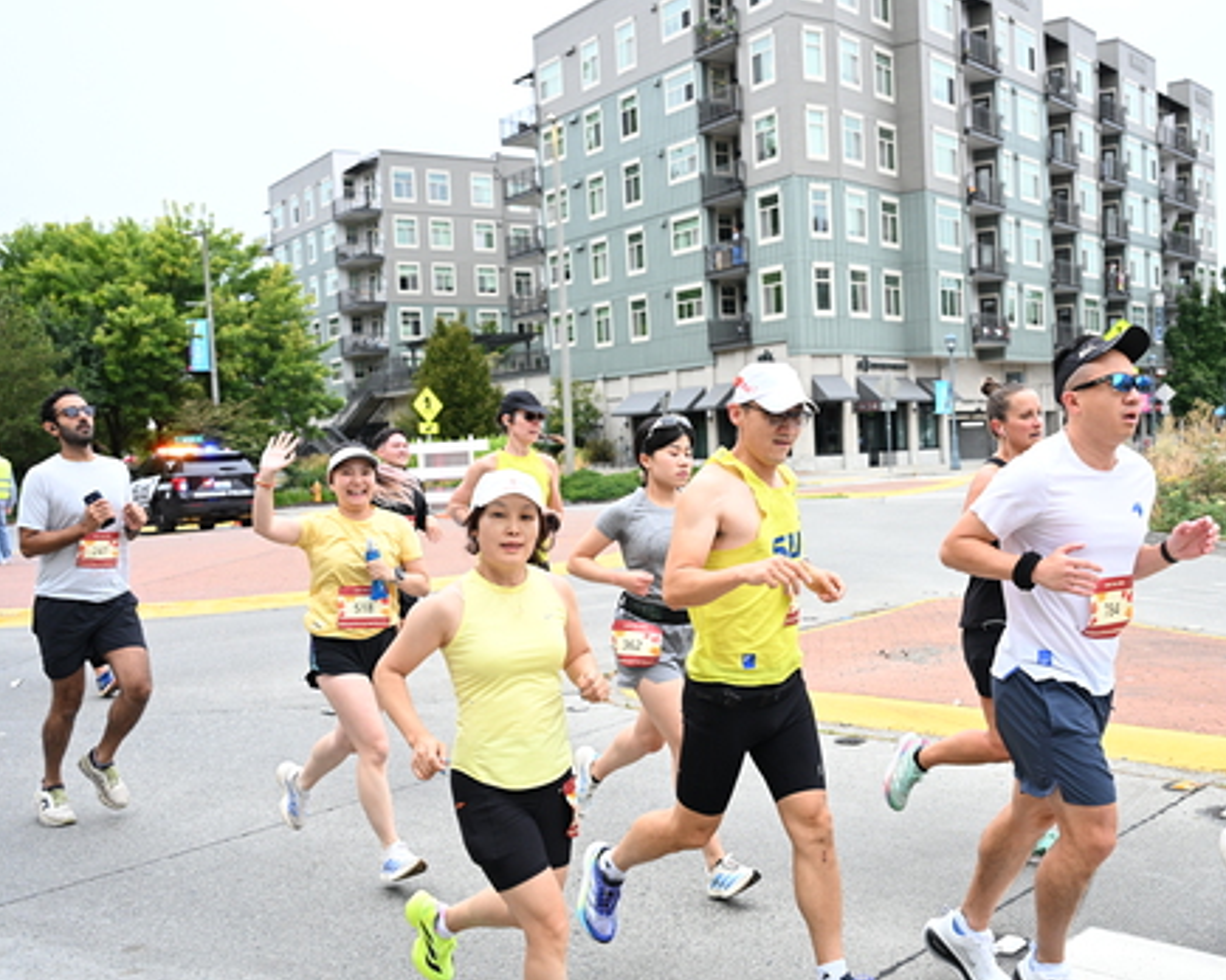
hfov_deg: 47.7
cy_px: 500
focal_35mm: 38
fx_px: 1379
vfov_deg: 39.2
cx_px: 730
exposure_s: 1/800
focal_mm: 32
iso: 2000
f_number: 4
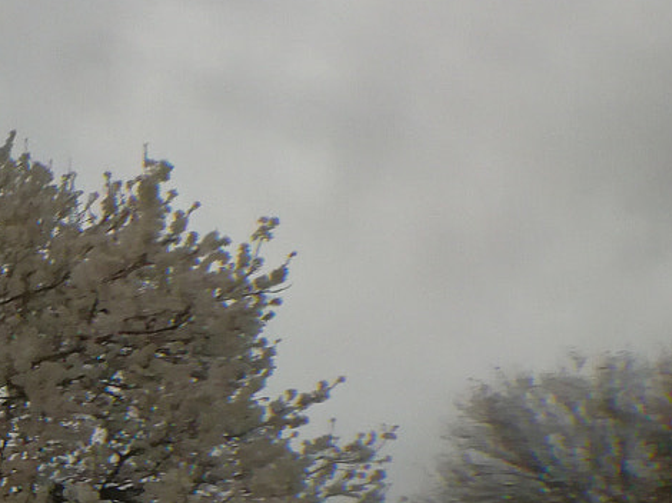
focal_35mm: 92
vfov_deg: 15.8
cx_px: -429
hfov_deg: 18.2
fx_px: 1785
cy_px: 459
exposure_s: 1/2000
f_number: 2.2
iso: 320
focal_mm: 3.95
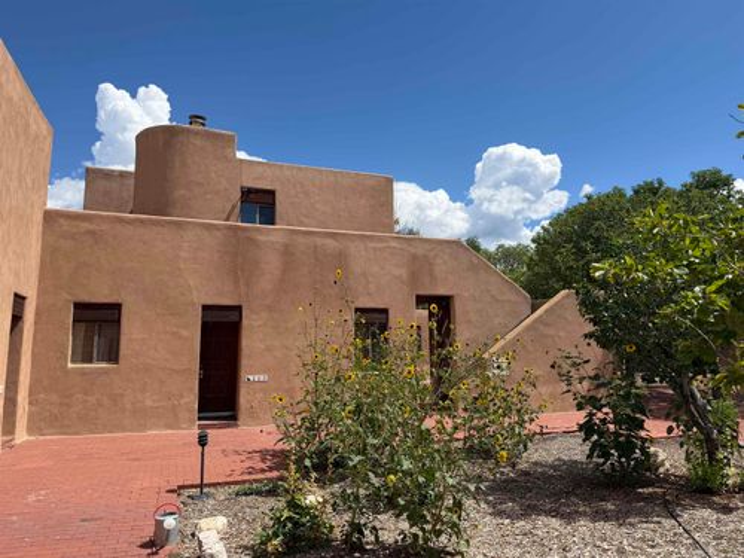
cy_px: 279
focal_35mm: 24
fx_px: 516
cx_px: 372
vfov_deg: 56.8
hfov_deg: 71.6
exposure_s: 1/4975
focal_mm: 6.76
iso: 80
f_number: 1.78
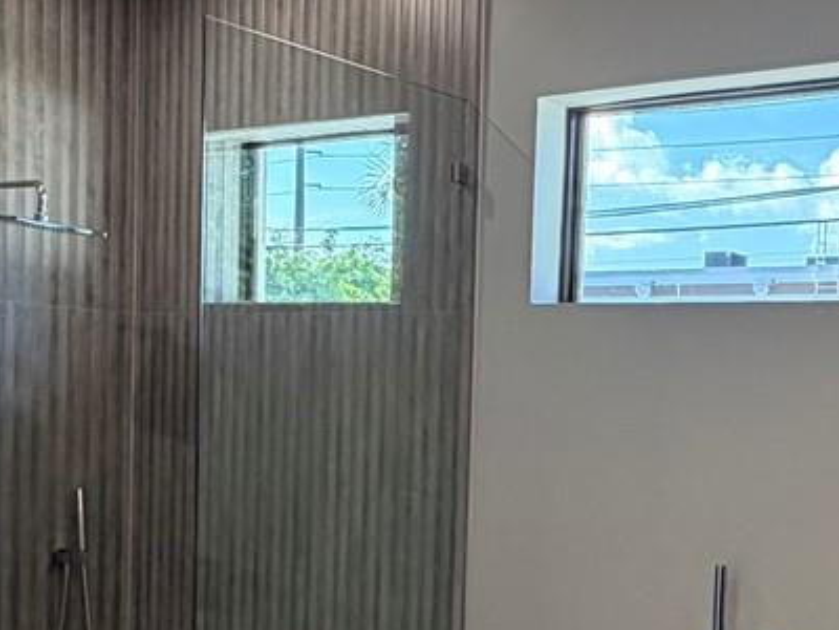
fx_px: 1357
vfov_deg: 25.7
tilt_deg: -3.6
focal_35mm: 56
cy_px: 502
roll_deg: -2.4
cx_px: 753
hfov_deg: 32.6
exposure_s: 1/120
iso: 200
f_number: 2.2
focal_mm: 2.22
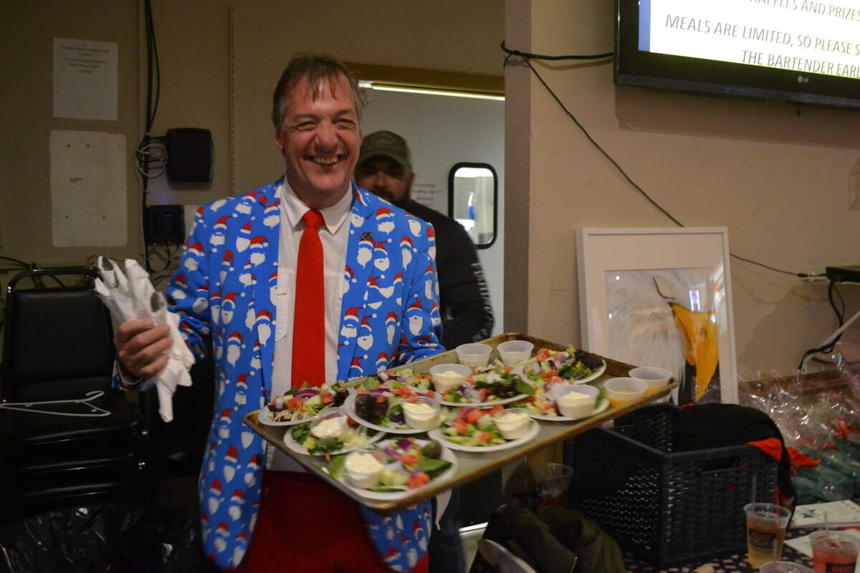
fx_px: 788
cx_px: 430
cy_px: 286
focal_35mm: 33
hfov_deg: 57.2
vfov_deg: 40.0
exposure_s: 1/15
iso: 2200
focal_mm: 22
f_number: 3.8
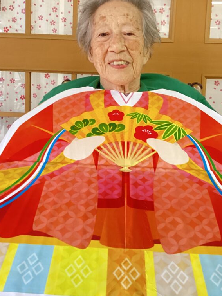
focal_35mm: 42
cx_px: 108
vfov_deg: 44.5
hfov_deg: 34.3
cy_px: 113
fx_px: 359
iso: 320
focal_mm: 3.3
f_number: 2.4
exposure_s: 1/33
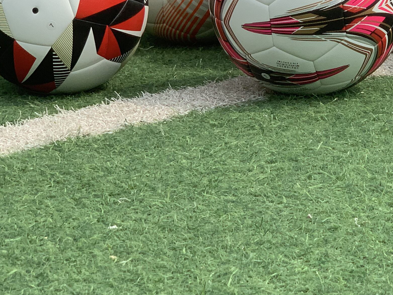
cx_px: 358
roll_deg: -0.4
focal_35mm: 134
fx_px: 1521
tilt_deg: -6.0
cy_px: -8
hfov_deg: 14.6
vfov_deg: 10.9
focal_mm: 6
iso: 16
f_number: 2.4
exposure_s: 1/1142
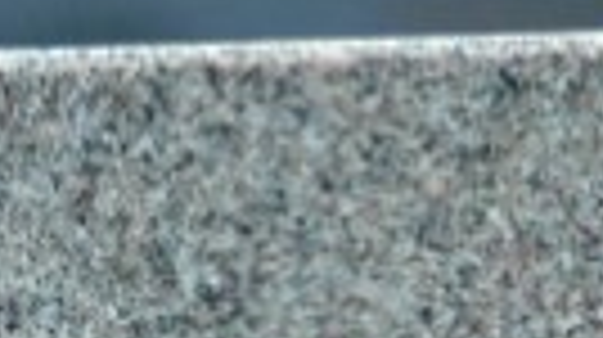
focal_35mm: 1060
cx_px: 810
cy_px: 973
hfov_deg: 2.0
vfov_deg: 1.1
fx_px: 16928
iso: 80
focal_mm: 36.4
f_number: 4.1
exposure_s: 1/200
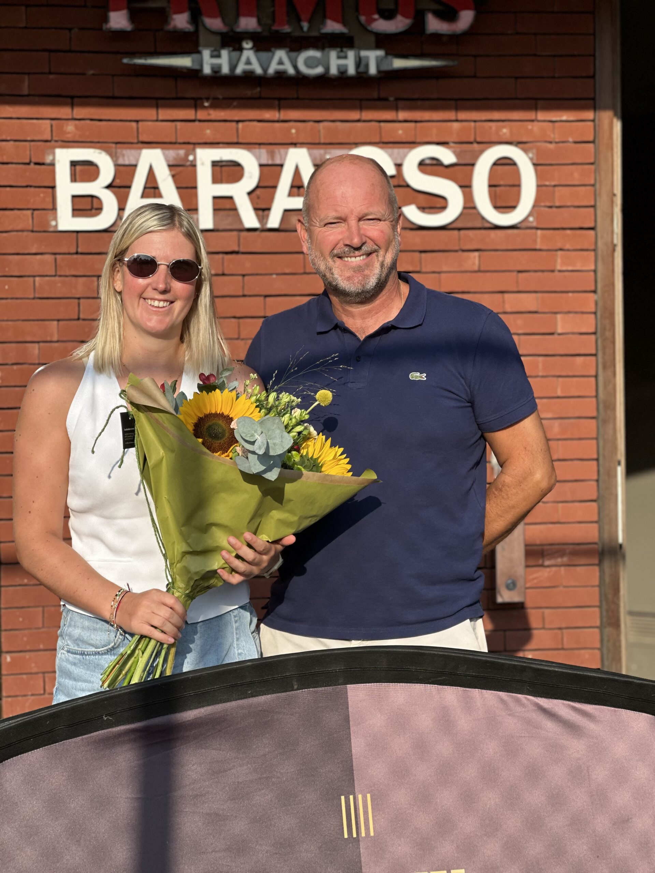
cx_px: 328
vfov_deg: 25.3
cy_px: 436
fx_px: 1943
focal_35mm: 77
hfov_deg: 19.1
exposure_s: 1/525
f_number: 2.8
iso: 32
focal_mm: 9
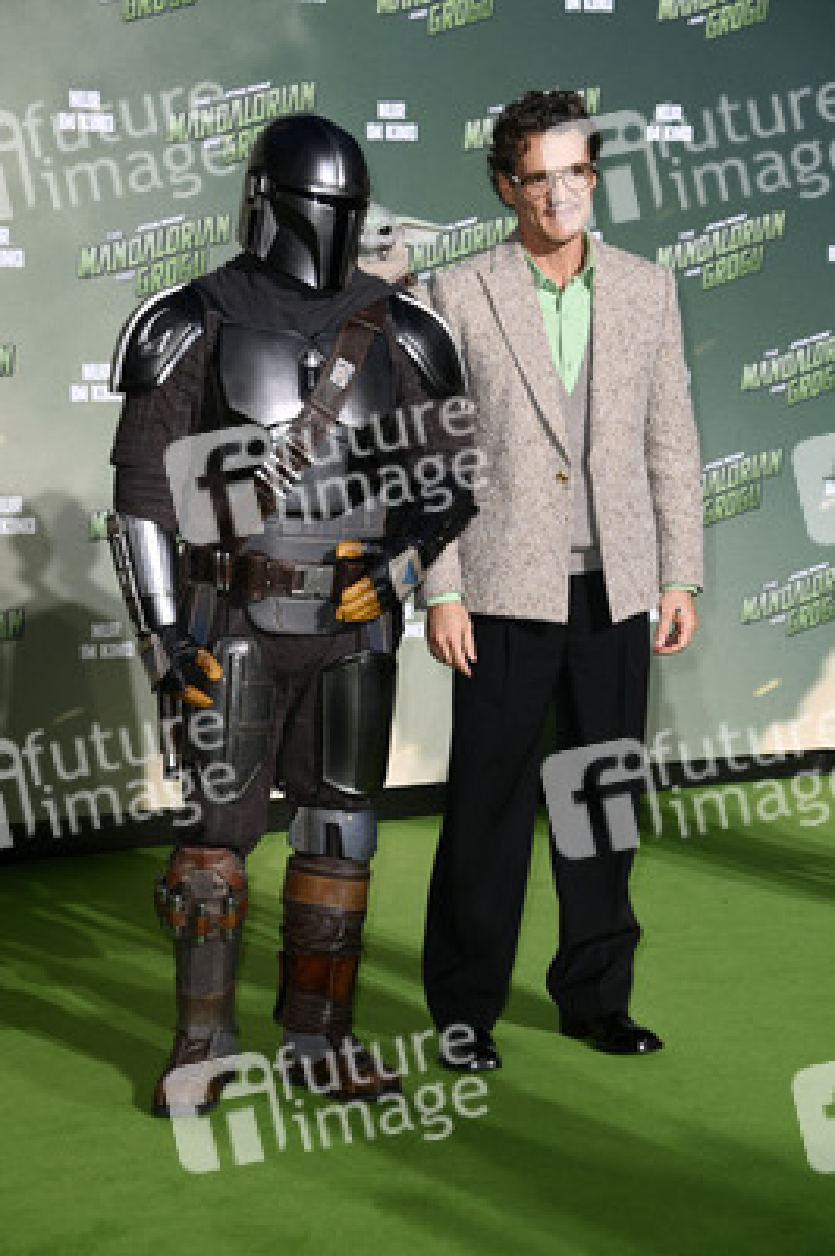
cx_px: 418
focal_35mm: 90
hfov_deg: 15.2
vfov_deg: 22.6
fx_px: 3136
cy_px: 628
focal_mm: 90
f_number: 6.3
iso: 500
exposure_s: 1/250
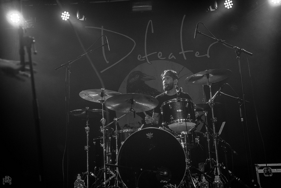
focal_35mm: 50
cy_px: 94
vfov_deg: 27.0
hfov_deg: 39.6
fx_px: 390
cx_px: 140
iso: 3200
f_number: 2.8
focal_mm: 50
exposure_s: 1/100
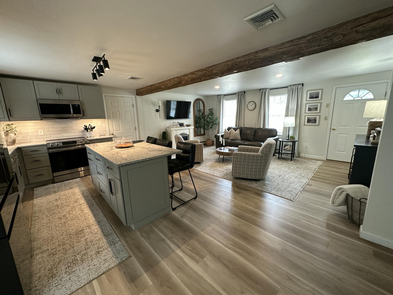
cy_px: 148
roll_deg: +1.2
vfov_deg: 85.7
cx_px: 196
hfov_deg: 102.1
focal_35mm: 14
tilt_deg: -10.8
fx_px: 159
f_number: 2.2
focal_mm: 2.22
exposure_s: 1/60
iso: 200
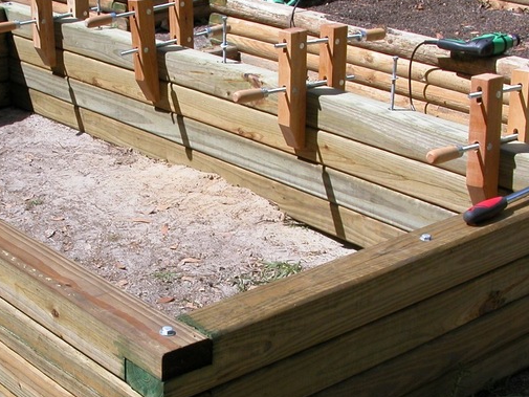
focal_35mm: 71
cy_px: 242
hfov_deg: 27.1
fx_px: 1085
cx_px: 144
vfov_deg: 20.7
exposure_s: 1/272
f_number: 6.3
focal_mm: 8.9
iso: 100
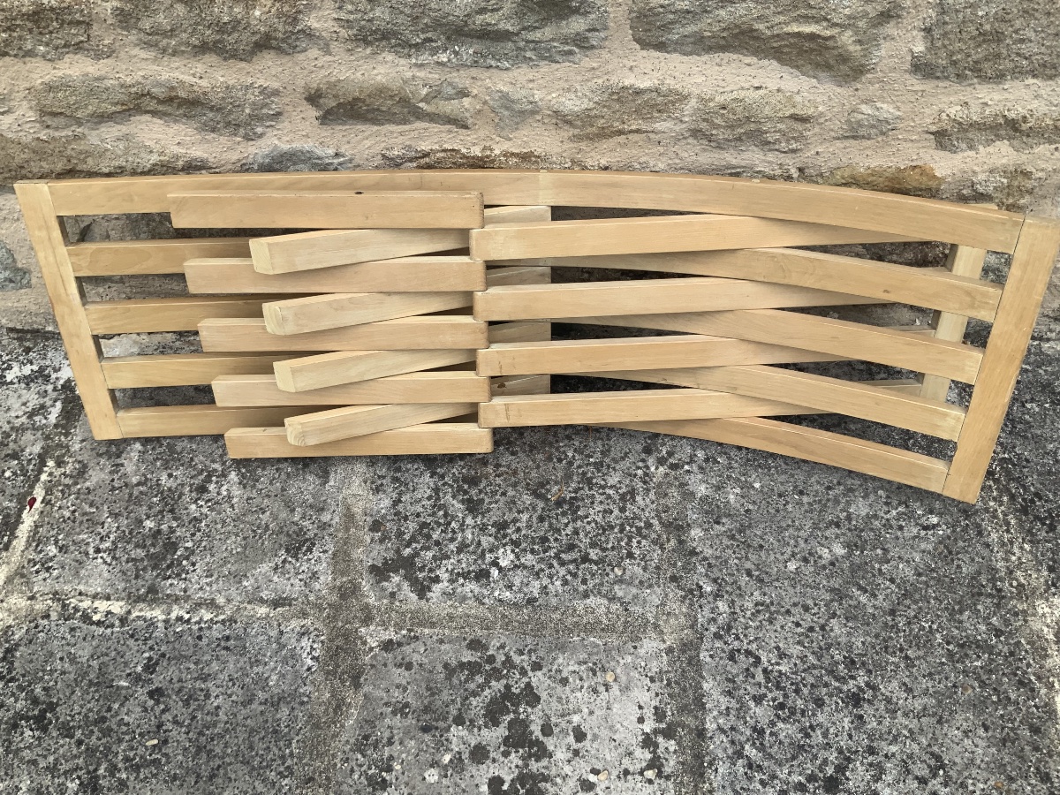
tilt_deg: -55.6
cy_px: 398
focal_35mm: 29
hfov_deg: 61.7
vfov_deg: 48.2
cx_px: 530
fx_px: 888
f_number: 1.8
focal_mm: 3
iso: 16
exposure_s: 1/457
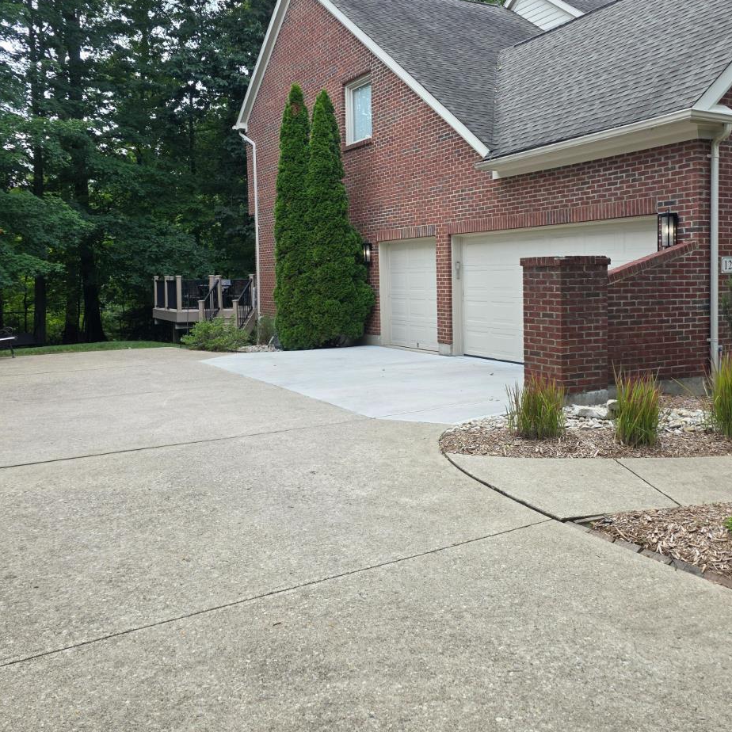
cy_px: 303
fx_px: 790
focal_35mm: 33
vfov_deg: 49.5
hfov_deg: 49.4
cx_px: 441
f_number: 1.7
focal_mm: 6.3
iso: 50
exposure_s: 1/359
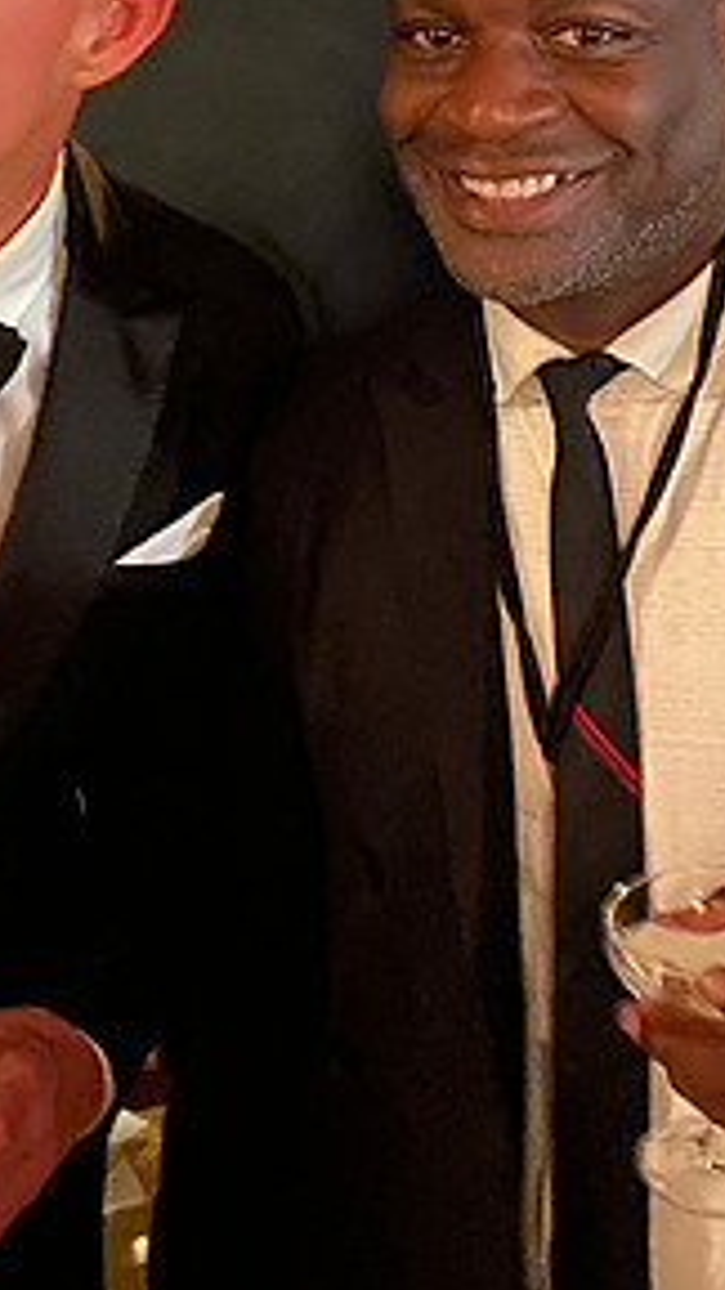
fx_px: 1948
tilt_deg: -18.8
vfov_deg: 36.3
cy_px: 457
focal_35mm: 57
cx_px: 280
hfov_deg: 21.0
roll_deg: +1.2
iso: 1250
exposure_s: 1/8
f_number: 1.8
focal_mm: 4.25
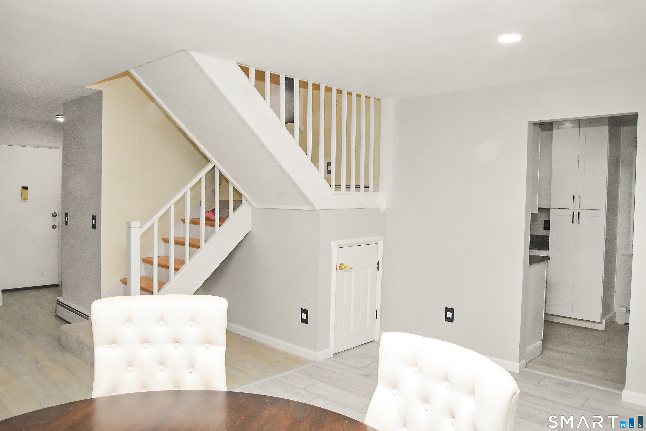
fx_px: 476
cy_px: 209
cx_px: 312
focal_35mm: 27
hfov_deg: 68.3
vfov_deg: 48.7
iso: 3200
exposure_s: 1/125
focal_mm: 17
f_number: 16
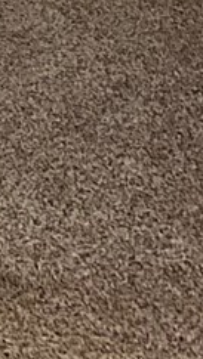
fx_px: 2283
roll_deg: +1.9
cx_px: -874
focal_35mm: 239
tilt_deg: -11.3
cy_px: -485
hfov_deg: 4.3
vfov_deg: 8.3
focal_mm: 5.7
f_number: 1.5
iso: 400
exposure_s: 1/60
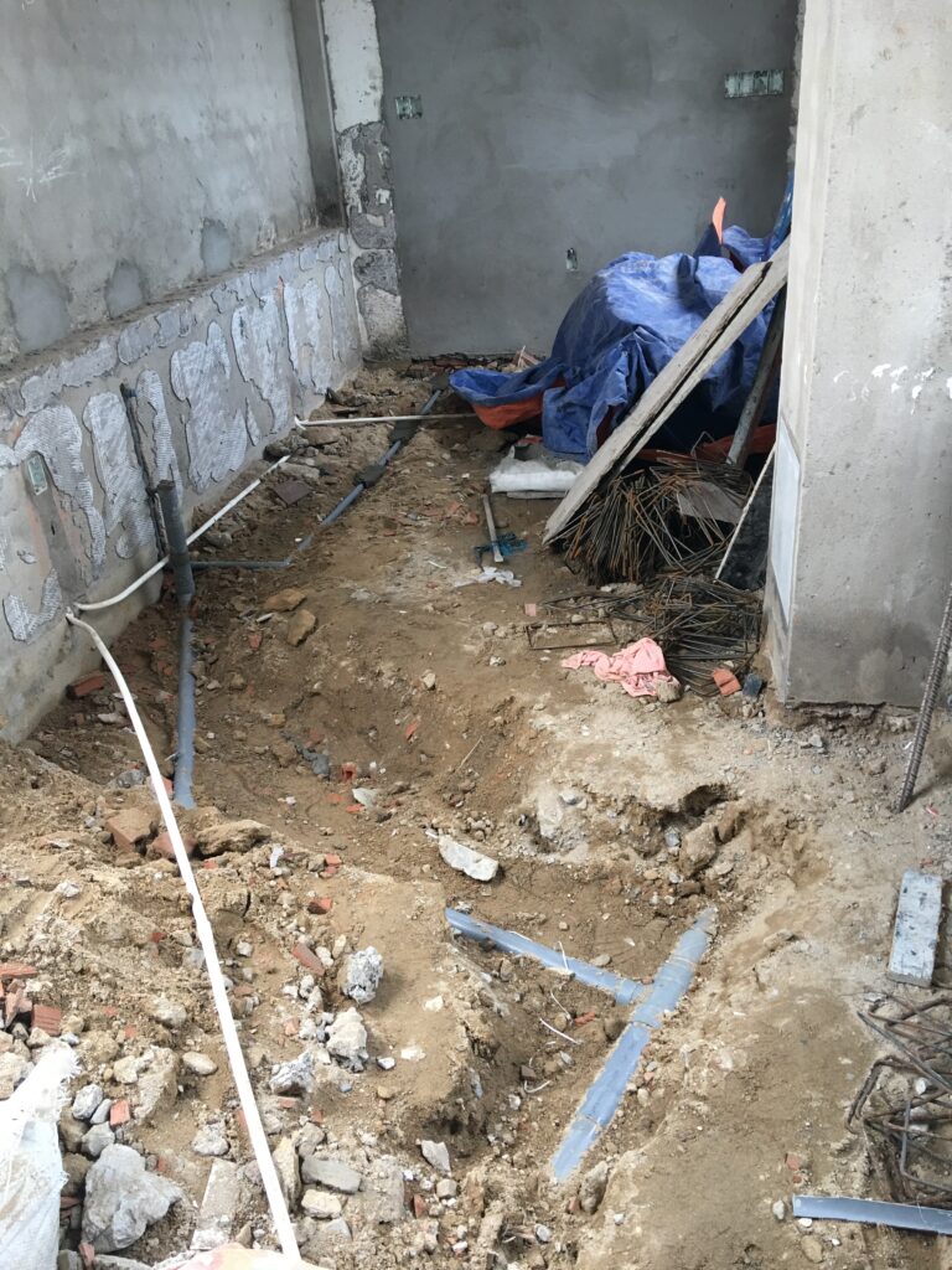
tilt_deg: -26.3
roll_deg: +4.7
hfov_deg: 48.2
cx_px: 476
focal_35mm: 29
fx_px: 1063
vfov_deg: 61.7
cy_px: 635
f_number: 2.2
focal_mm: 4.15
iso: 50
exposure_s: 1/17
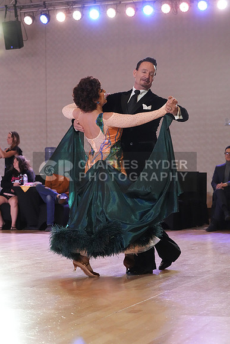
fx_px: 795
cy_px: 172
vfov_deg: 24.5
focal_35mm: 83
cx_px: 115
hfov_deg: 16.5
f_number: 7.1
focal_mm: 83
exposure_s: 1/320
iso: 10000
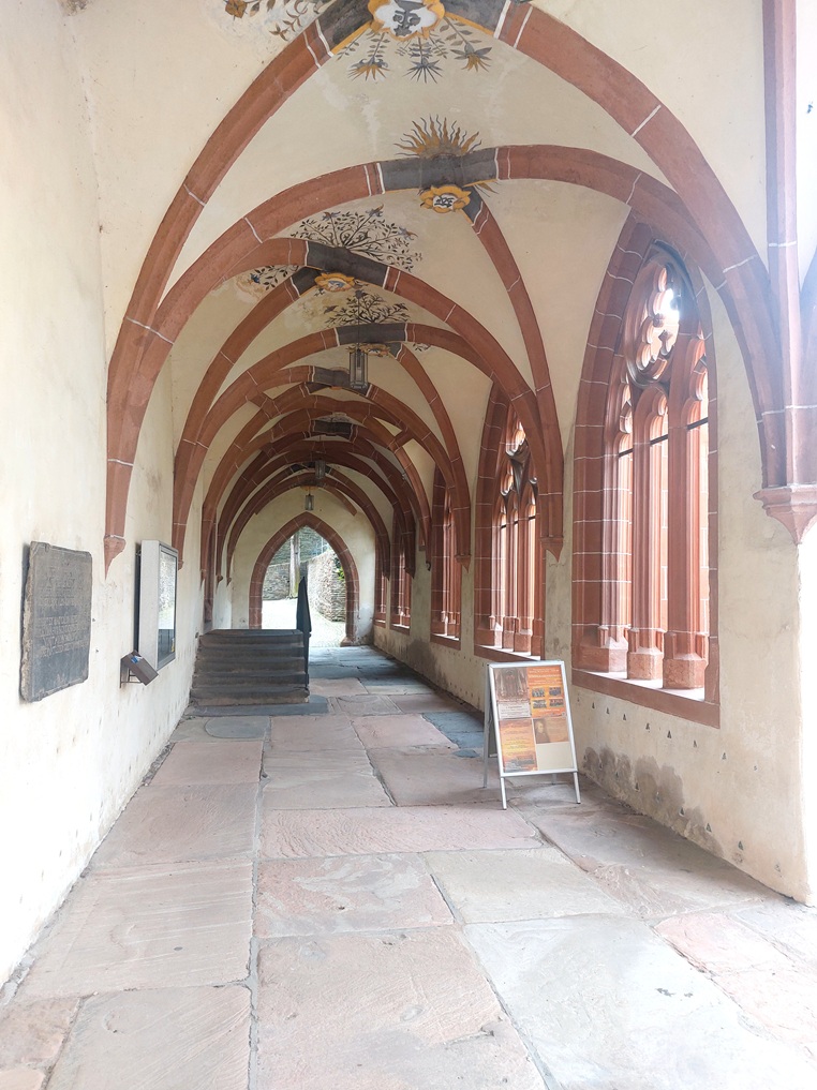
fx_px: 756
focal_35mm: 24
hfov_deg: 56.8
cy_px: 545
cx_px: 408
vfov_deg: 71.6
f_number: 1.8
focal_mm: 5.23
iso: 64
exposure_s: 1/50
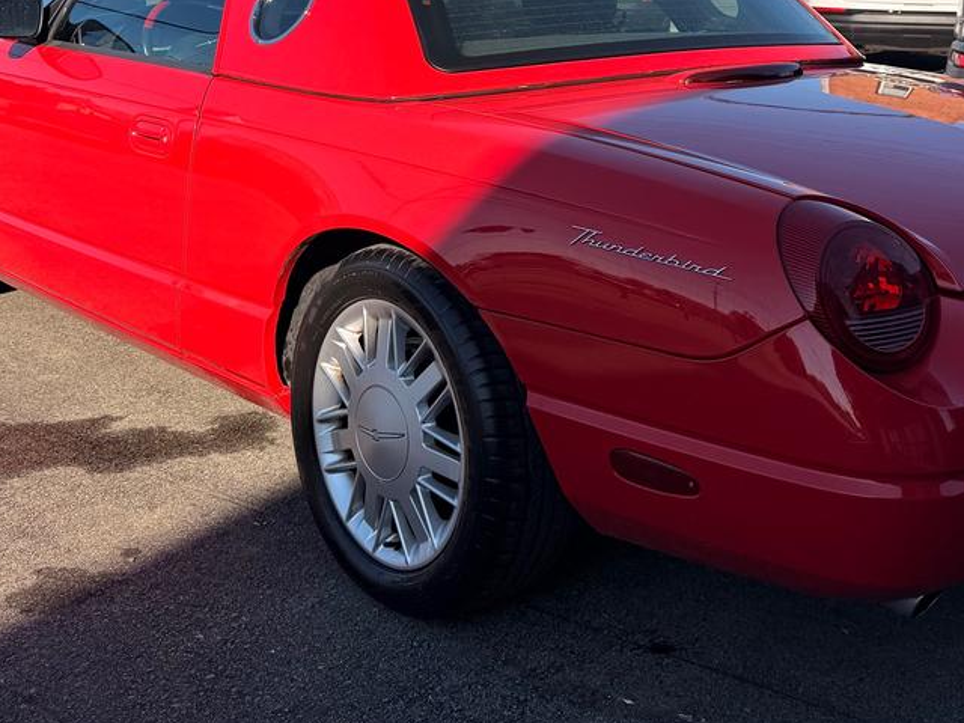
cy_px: 44
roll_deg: -1.2
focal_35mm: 48
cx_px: 554
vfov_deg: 28.8
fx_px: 1337
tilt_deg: -4.8
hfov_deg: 39.6
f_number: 1.78
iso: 80
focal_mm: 6.76
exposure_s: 1/4167
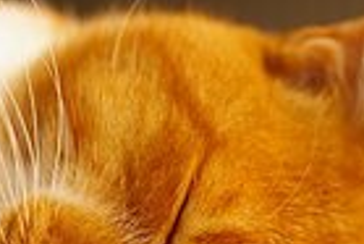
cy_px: 210
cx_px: 168
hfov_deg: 8.7
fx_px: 2397
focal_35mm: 237
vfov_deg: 5.8
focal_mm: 43
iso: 200
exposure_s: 1/2000
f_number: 1.9
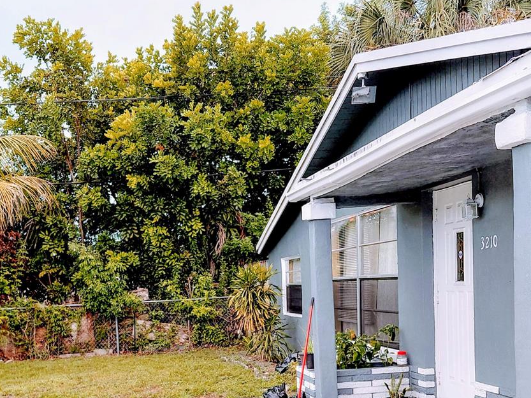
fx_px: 736
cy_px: 346
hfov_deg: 39.5
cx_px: 210
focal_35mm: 48
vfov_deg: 29.2
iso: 50
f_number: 1.8
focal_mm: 4.69
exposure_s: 1/532
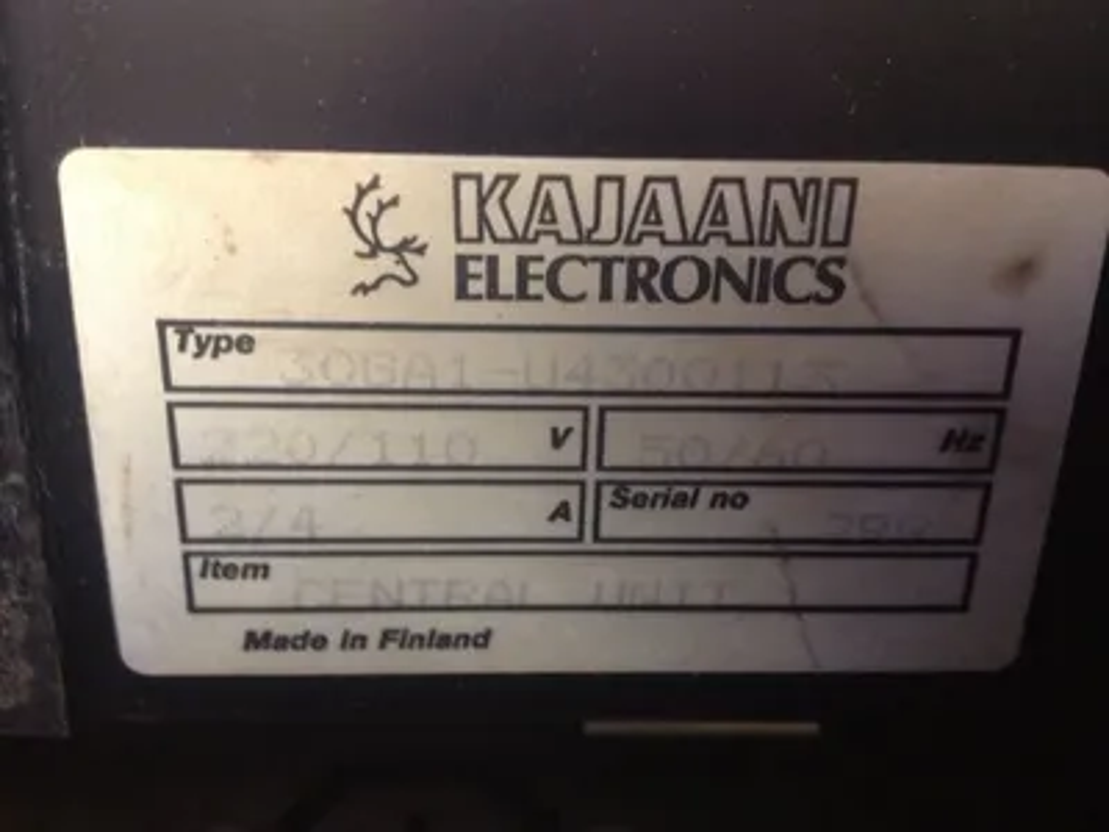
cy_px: 416
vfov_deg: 40.7
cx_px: 554
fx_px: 1121
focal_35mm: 35
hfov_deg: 52.6
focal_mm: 4.28
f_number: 2.4
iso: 250
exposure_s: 1/20
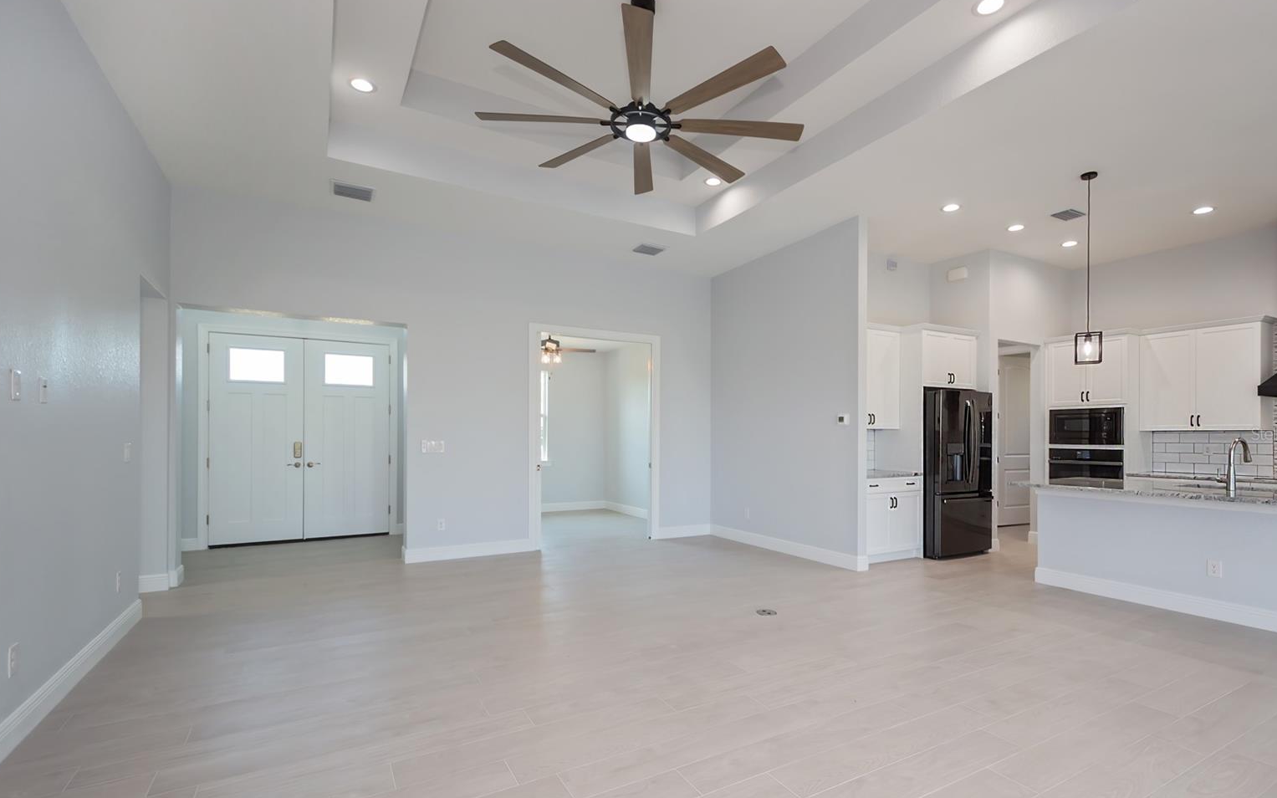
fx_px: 557
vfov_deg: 71.1
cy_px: 434
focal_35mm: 16
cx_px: 656
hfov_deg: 97.8
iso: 100
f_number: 3.5
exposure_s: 1/60
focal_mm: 10
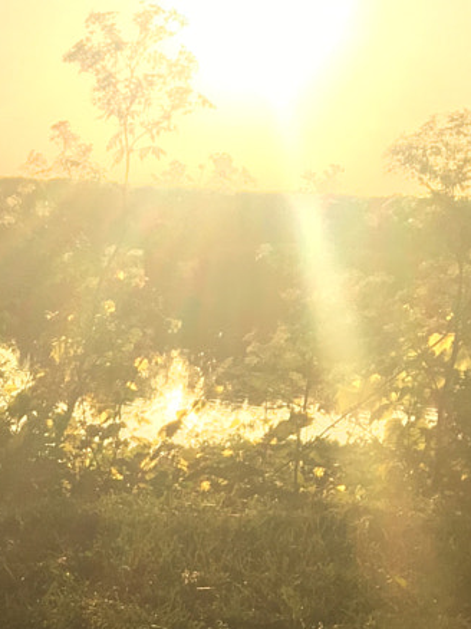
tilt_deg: -21.5
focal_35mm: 106
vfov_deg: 17.1
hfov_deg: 13.2
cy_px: 896
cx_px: -240
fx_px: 1925
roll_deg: -3.7
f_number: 2.2
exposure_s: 1/1202
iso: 25
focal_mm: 4.15
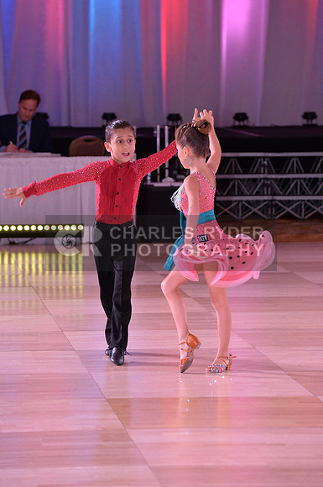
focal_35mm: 200
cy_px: 244
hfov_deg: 6.8
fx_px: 2700
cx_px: 162
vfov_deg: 10.3
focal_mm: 200
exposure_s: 1/250
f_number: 5.6
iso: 2000
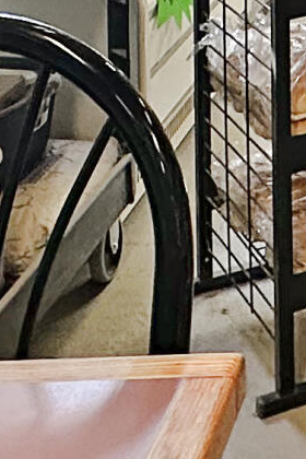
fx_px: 1326
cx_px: 576
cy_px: -339
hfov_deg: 12.0
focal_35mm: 104
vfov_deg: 16.7
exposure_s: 1/60
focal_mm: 2.22
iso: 200
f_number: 2.2
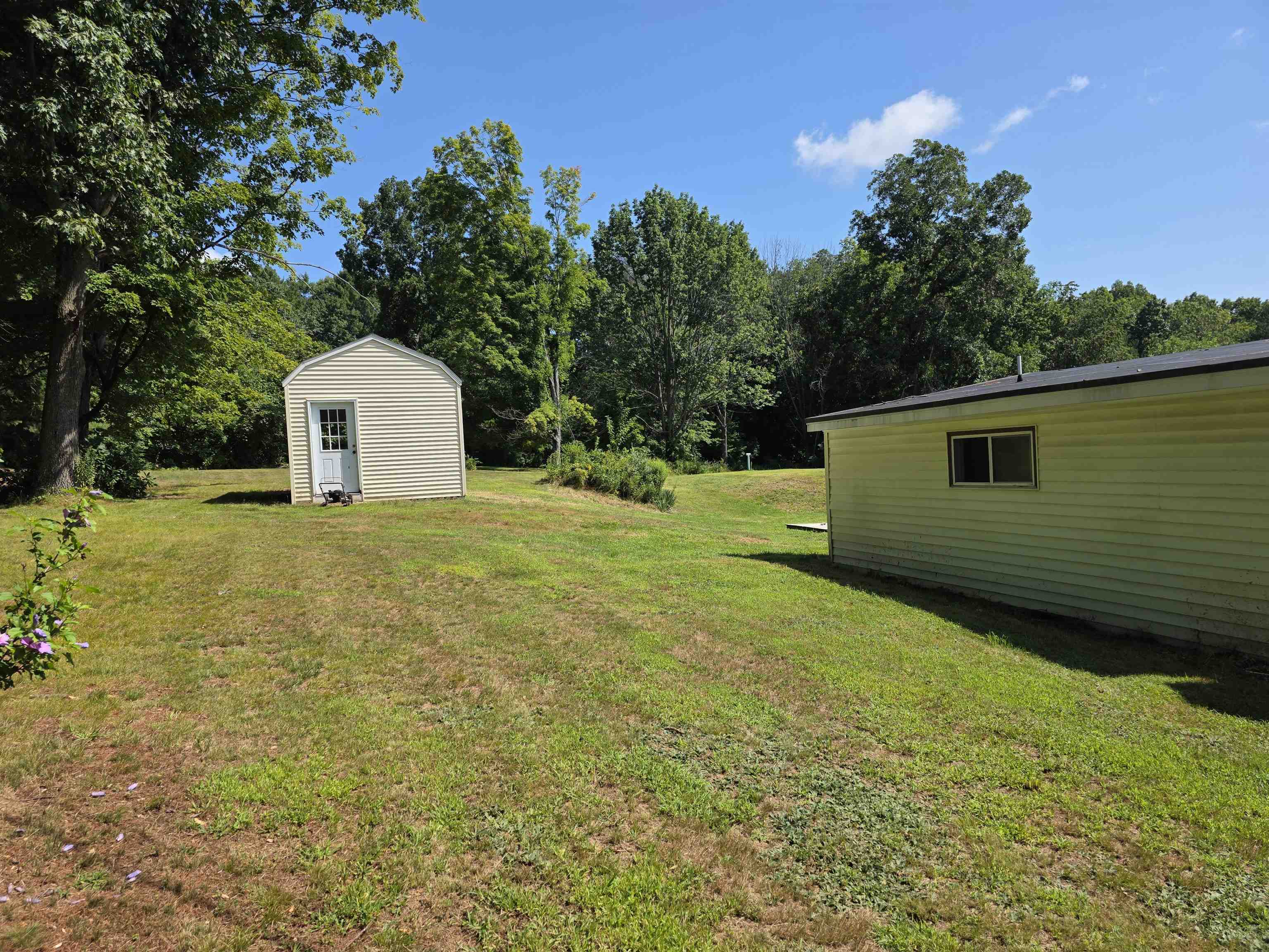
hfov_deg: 73.9
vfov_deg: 58.9
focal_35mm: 23
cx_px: 634
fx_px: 843
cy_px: 476
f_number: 1.7
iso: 80
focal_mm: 6.3
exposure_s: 1/4766
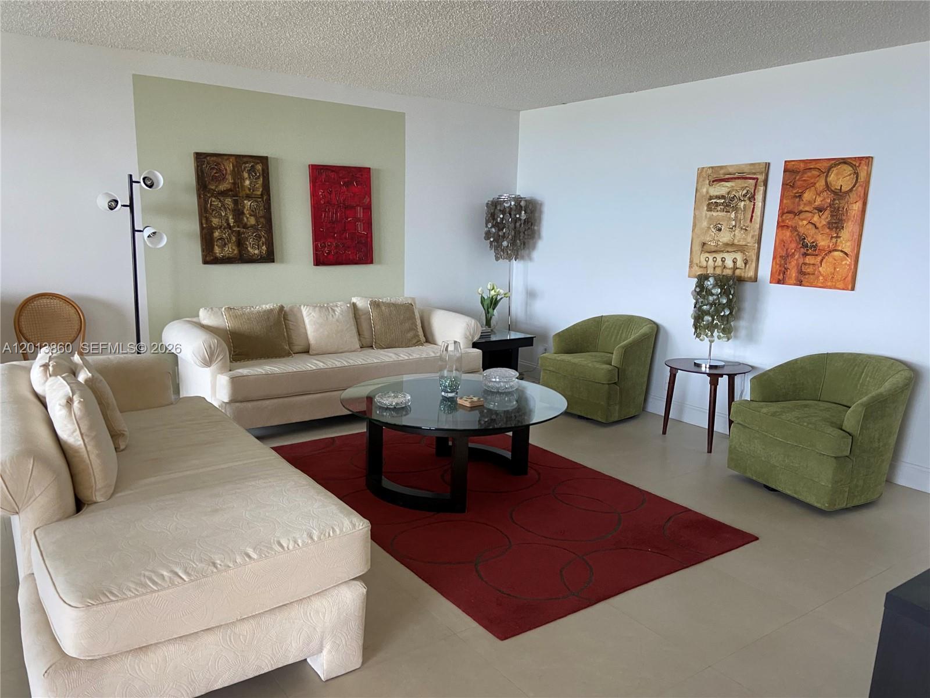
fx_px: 699
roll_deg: -0.7
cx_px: 465
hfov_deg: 67.3
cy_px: 349
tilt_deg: -12.0
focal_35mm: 26
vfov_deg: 53.1
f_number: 1.8
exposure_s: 1/60
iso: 250
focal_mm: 4.25
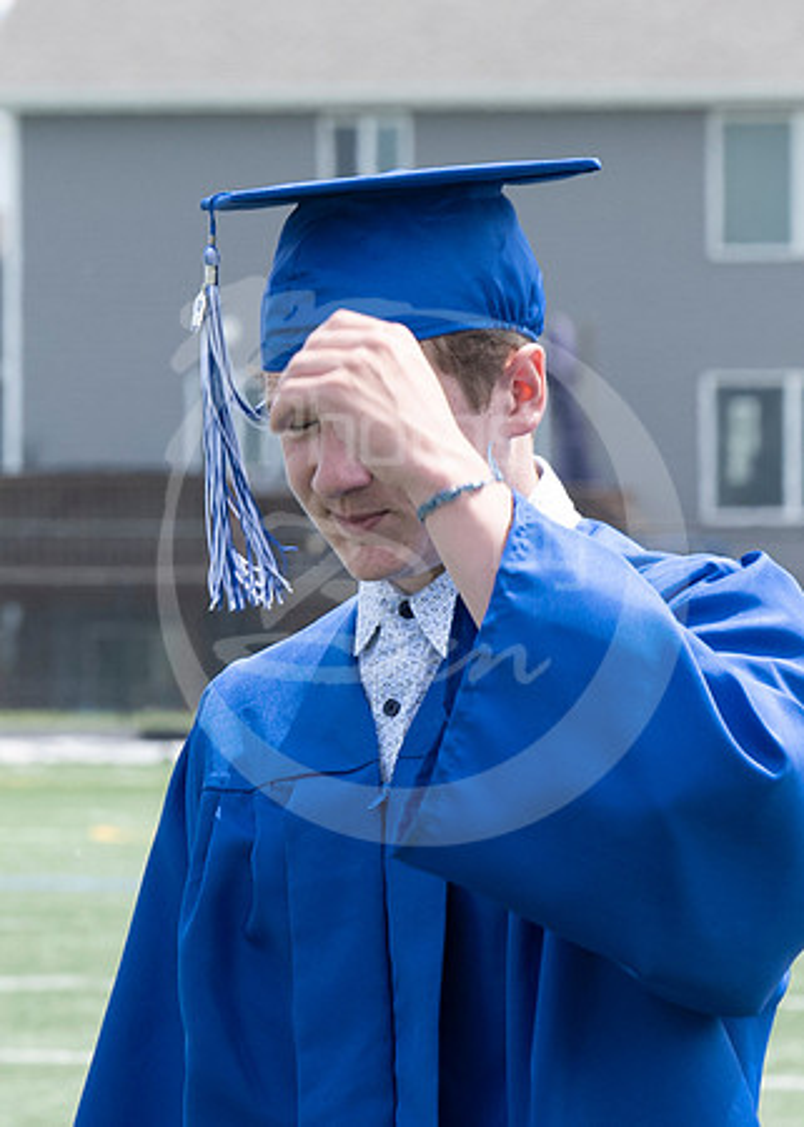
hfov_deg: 3.5
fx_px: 13313
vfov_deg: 4.8
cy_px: 564
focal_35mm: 416
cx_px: -265
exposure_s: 1/250
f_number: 7.1
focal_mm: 101
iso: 200
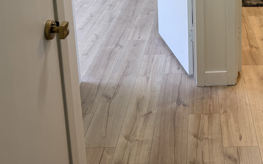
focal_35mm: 53
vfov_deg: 22.3
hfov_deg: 37.0
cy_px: -40
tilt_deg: -13.0
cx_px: 206
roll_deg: +0.7
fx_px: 380
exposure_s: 1/120
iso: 100
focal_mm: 6.76
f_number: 1.78
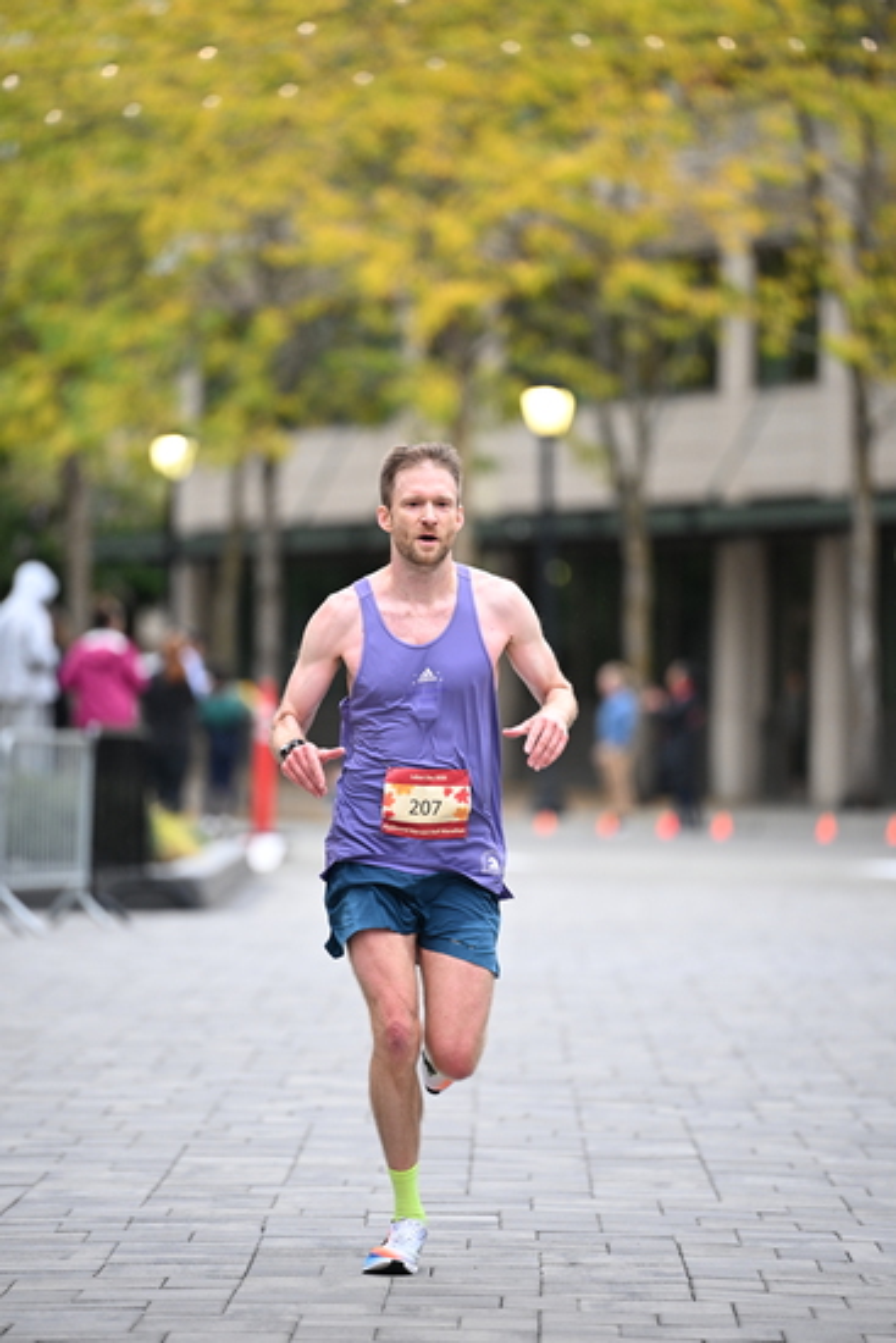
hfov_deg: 6.9
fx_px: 7461
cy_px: 672
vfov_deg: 10.3
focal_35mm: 200
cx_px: 448
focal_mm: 200
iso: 1600
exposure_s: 1/800
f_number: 2.8
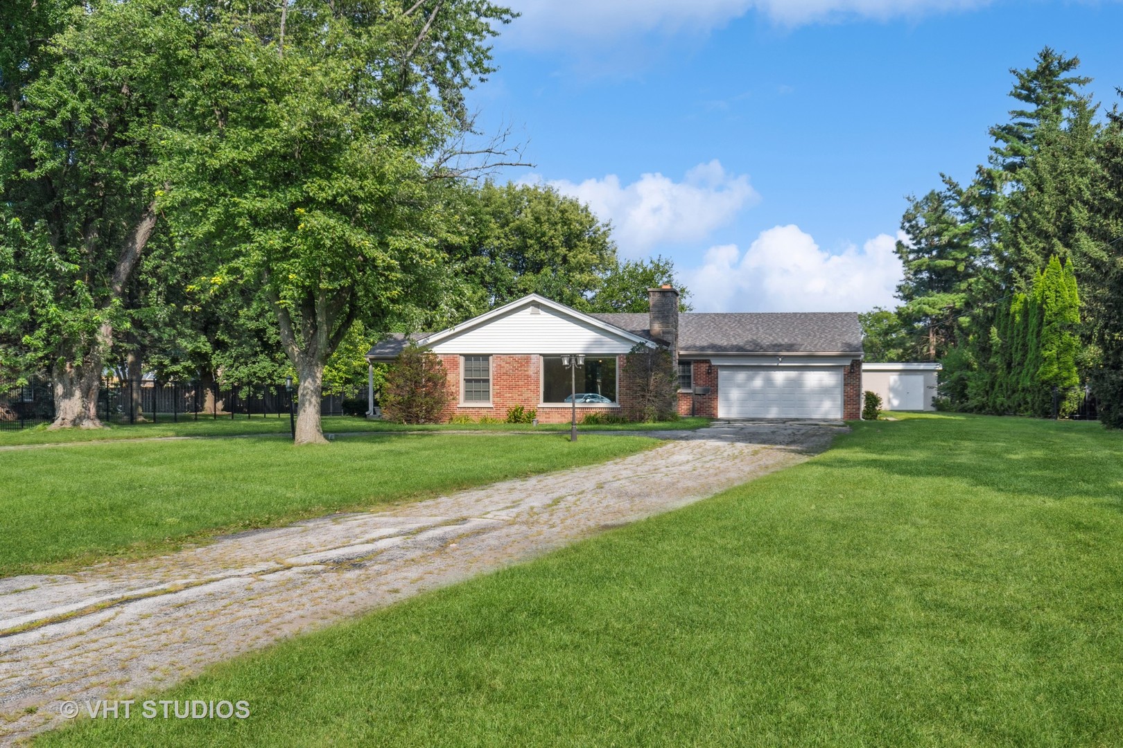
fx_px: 1123
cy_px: 374
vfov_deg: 36.9
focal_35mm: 36
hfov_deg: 53.1
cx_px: 562
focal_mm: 24
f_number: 9
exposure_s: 1/640
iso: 200
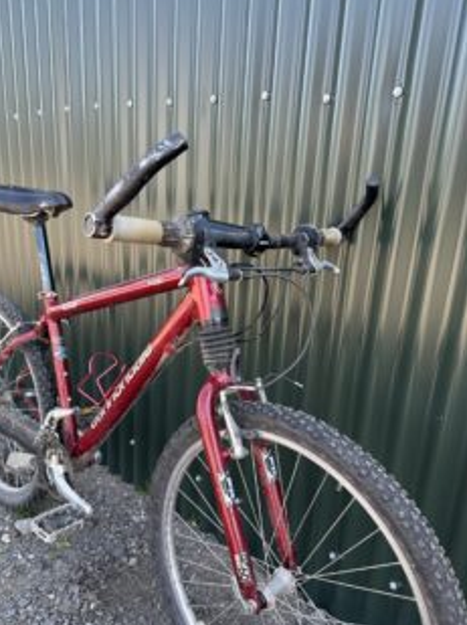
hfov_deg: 49.6
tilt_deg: -18.5
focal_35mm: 28
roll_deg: -4.1
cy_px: 342
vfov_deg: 63.4
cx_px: 224
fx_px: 505
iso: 64
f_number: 1.78
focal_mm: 6.86
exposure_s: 1/193
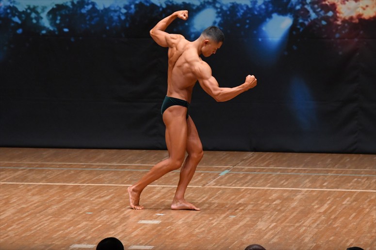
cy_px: 125
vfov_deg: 5.1
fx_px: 2819
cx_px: 188
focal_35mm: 270
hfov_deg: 7.6
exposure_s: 1/400
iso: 5000
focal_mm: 180
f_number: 5.6
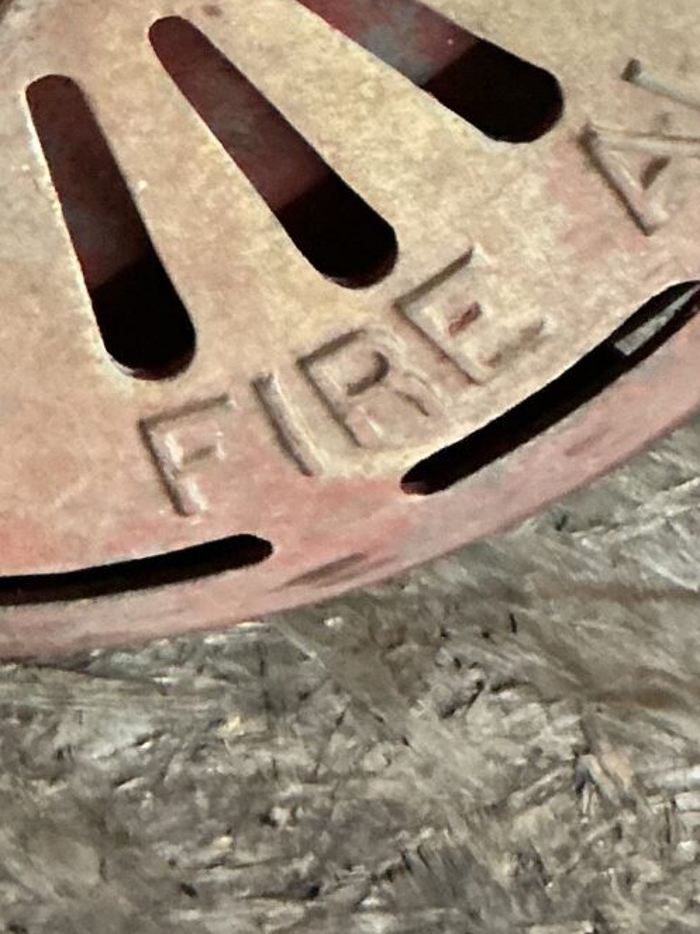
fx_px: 3021
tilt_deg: -41.8
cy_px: -351
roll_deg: +1.1
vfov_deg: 16.4
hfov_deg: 13.0
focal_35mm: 112
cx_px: -68
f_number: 1.8
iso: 250
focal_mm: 3
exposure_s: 1/30
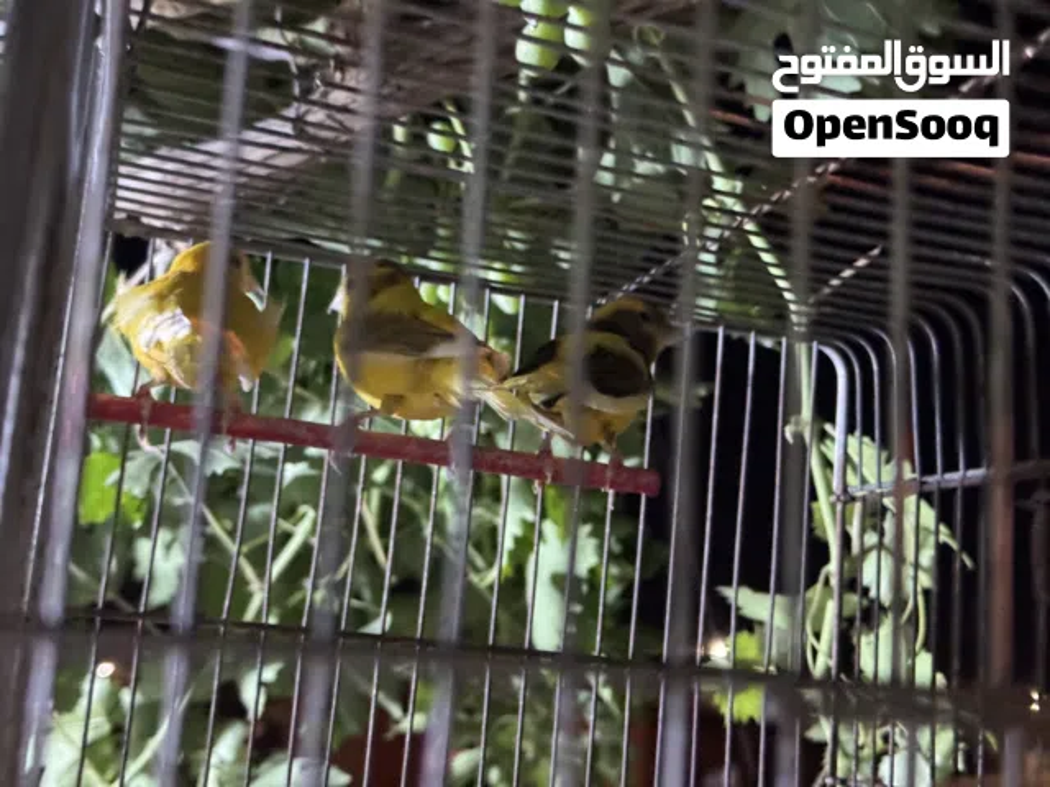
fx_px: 1456
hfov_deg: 39.7
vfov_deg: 30.3
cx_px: 525
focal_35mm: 48
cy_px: 394
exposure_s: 1/20
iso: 640
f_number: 1.78
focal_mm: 6.76
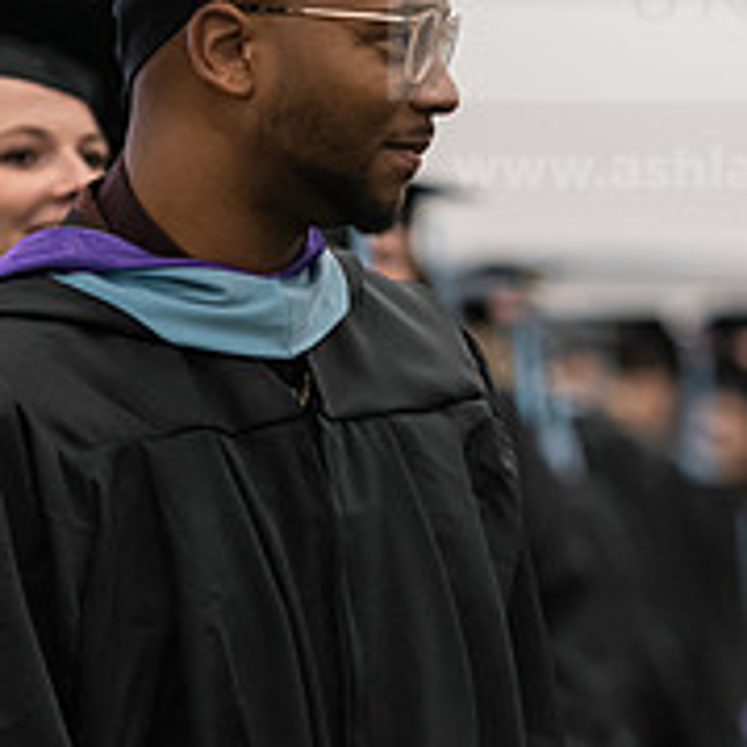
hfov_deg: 5.3
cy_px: 257
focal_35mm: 331
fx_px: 8081
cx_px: 263
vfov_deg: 5.3
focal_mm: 120
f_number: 3.2
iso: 2000
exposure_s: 1/200
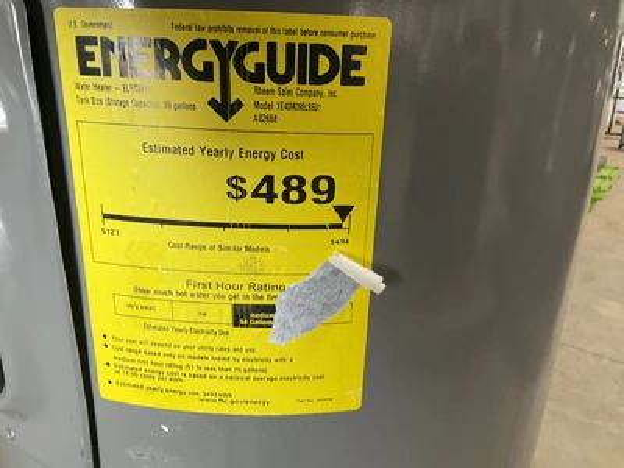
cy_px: 234
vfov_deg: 48.2
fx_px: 523
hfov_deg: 61.7
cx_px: 312
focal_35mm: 29
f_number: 1.8
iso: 64
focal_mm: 3
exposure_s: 1/60
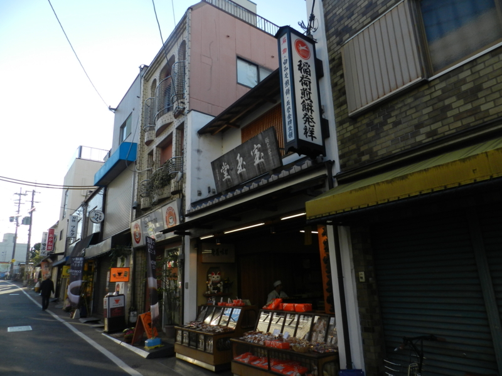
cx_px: 251
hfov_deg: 73.9
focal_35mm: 23
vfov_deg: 58.9
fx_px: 334
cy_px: 188
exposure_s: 1/640
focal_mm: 4
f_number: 3.4
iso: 160
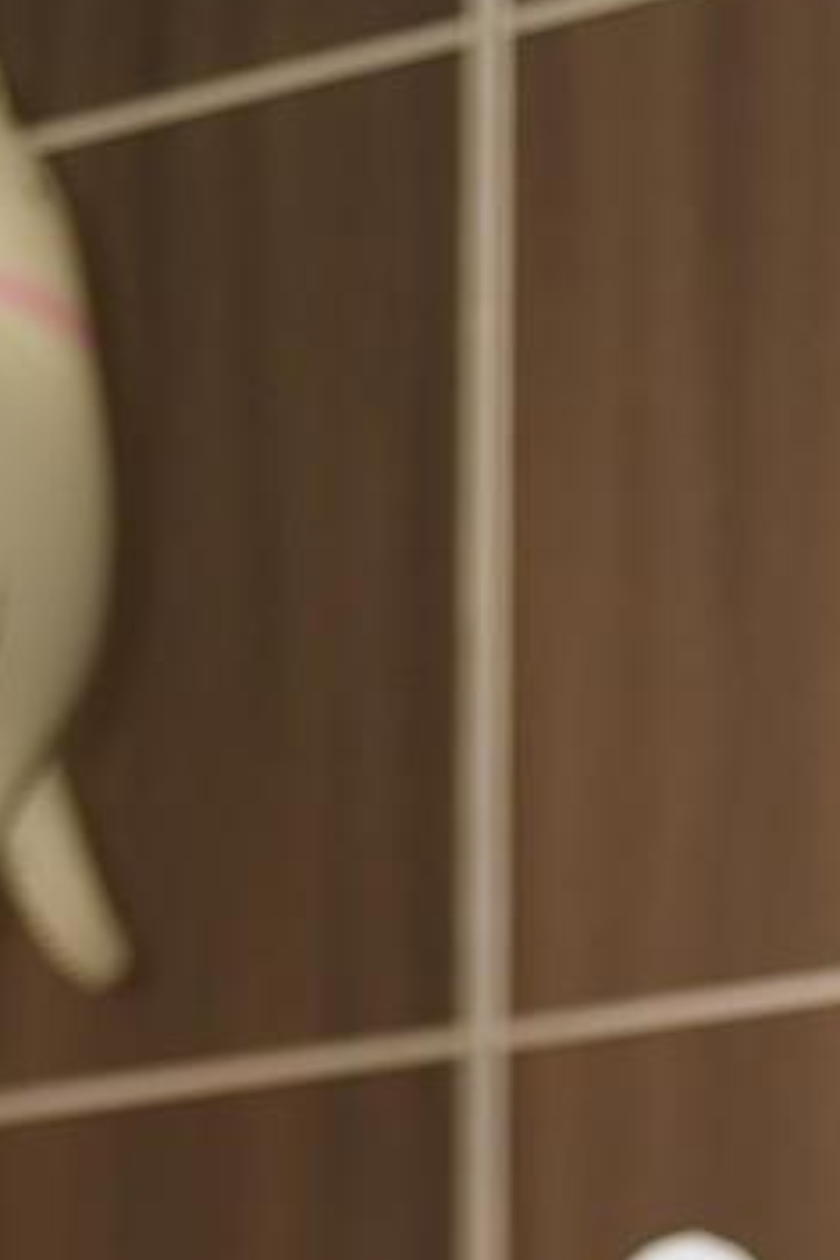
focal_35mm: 190
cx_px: 1730
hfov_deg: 7.0
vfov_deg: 9.5
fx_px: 6649
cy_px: 3139
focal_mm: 35
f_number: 1.6
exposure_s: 1/200
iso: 100
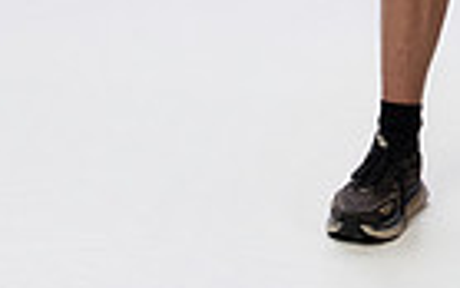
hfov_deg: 9.0
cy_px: -427
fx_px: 2897
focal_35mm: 231
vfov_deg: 5.5
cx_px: 443
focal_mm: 70
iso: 640
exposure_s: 1/250
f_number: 5.6
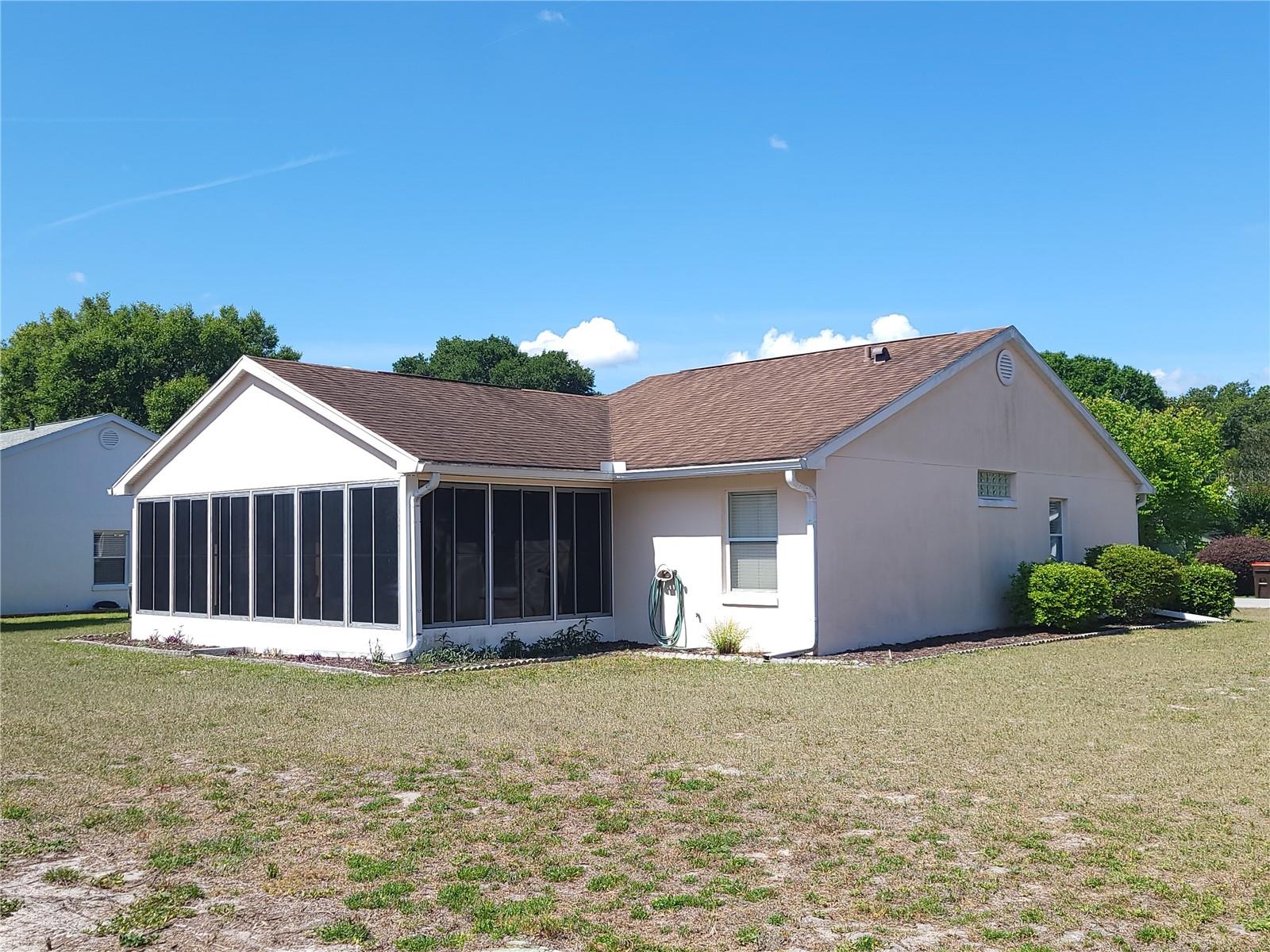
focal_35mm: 24
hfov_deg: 71.6
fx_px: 881
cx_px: 635
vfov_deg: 56.8
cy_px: 476
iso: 16
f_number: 1.8
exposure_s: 1/534
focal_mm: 6.7
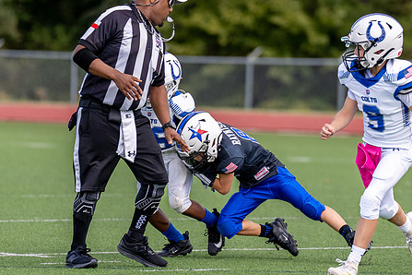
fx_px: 5562
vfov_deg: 2.8
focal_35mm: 486
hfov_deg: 4.2
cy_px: 168
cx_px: 237
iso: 250
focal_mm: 200
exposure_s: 1/4000
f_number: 2.8
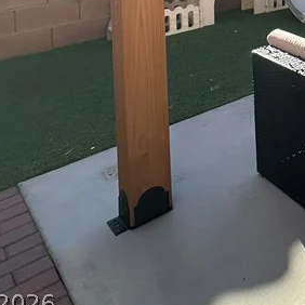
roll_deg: -0.4
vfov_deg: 29.8
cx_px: 491
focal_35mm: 45
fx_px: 449
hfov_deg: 25.1
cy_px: -94
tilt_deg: -3.6
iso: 40
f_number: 2.2
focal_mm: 2.22
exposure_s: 1/670
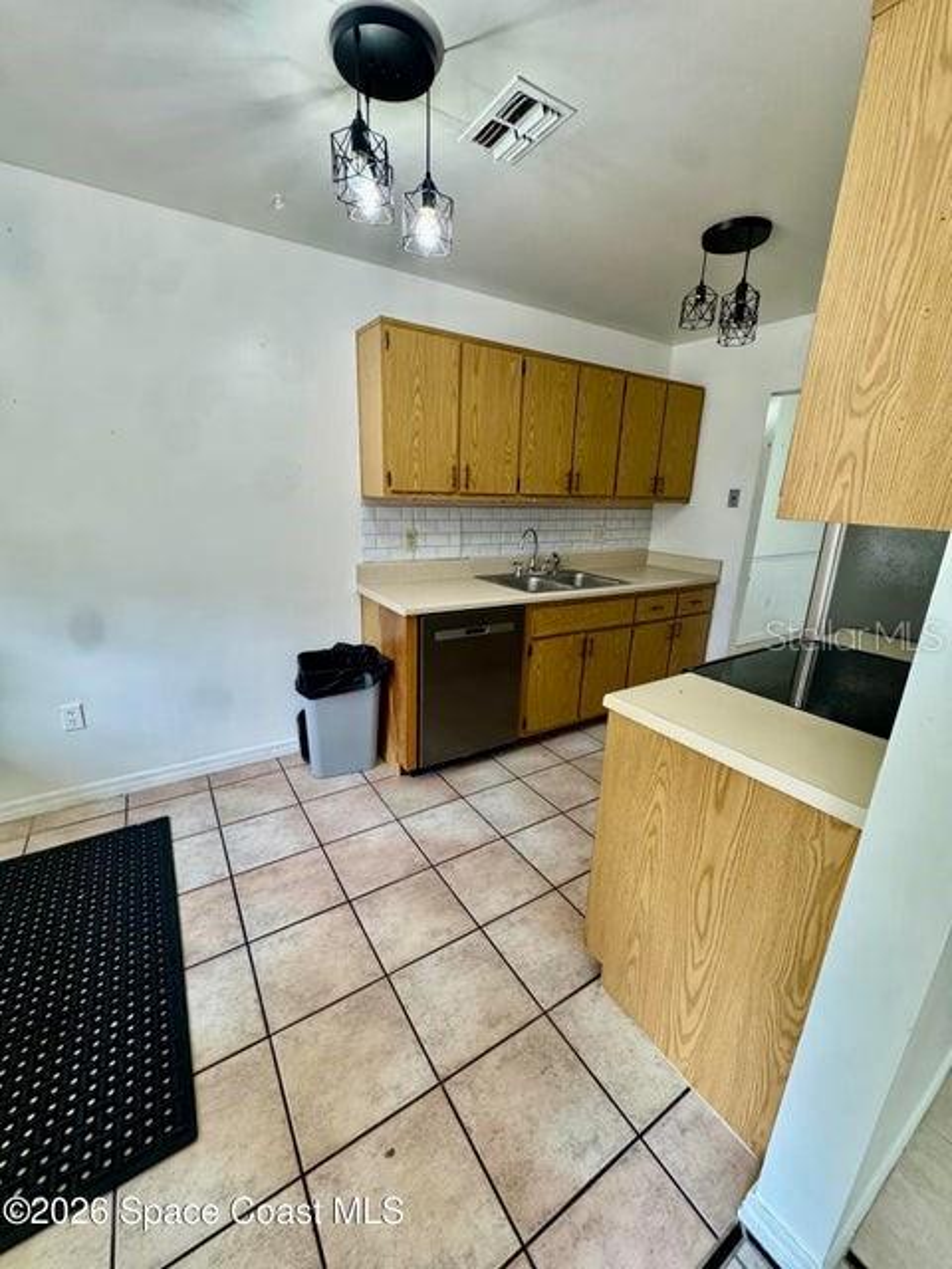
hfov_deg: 85.7
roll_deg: -1.6
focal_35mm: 14
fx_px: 513
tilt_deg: -14.0
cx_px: 476
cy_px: 634
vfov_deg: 102.1
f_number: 2.2
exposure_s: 1/120
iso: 250
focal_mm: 2.22
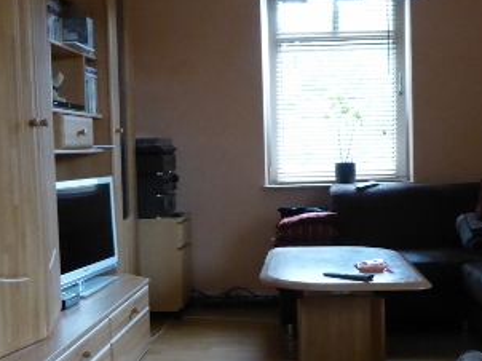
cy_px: 196
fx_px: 737
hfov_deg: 36.1
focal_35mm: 53
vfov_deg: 27.5
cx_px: 276
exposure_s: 1/20
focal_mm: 4.3
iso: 800
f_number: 3.3
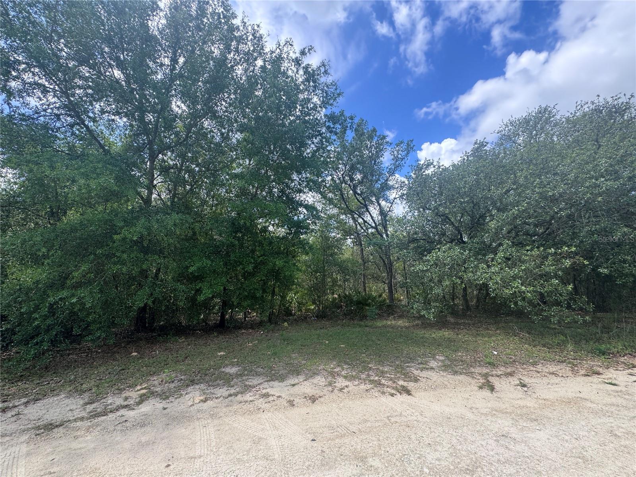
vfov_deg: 85.7
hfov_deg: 102.1
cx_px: 318
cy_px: 238
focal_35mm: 14
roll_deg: +0.5
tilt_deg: +12.5
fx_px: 257
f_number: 2.2
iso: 40
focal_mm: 2.22
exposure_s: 1/433
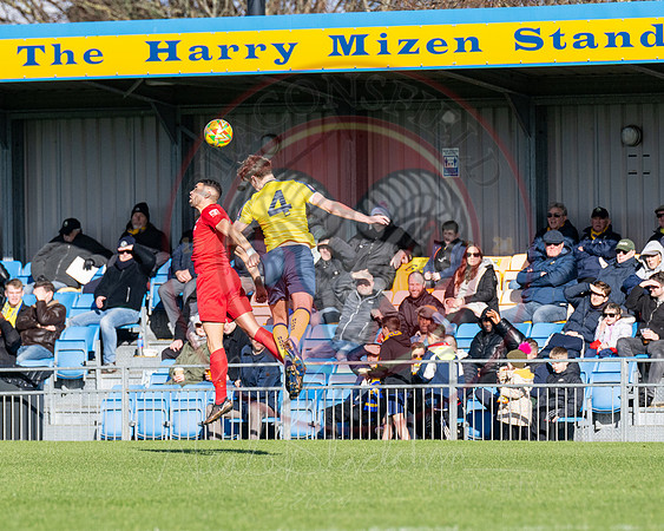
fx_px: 8489
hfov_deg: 4.5
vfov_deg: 3.6
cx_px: 354
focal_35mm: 432
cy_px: 228
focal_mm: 200
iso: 400
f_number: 4
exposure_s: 1/5000
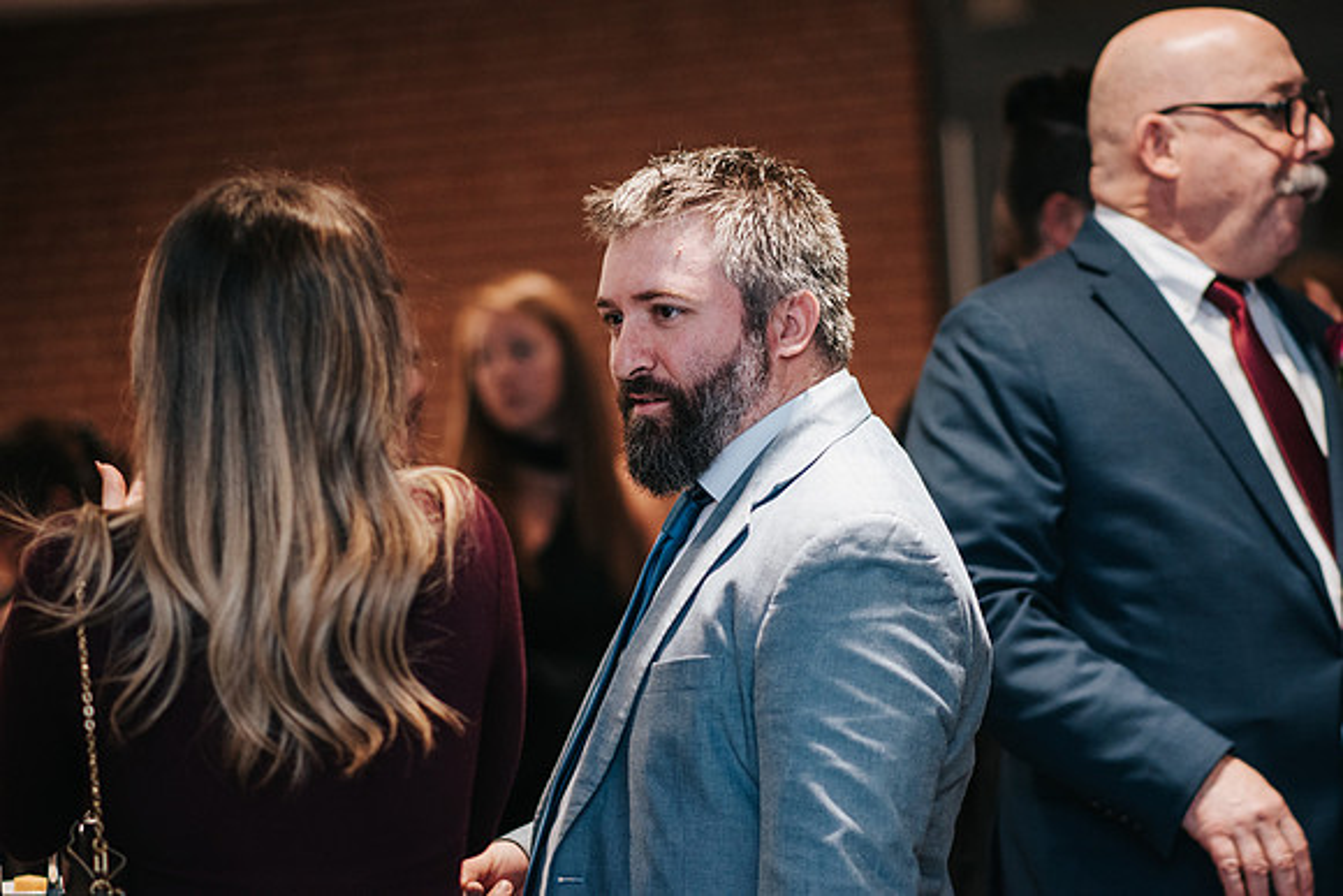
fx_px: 4757
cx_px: 672
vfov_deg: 10.8
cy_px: 448
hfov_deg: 16.1
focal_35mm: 128
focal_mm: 85
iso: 800
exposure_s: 1/160
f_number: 1.8
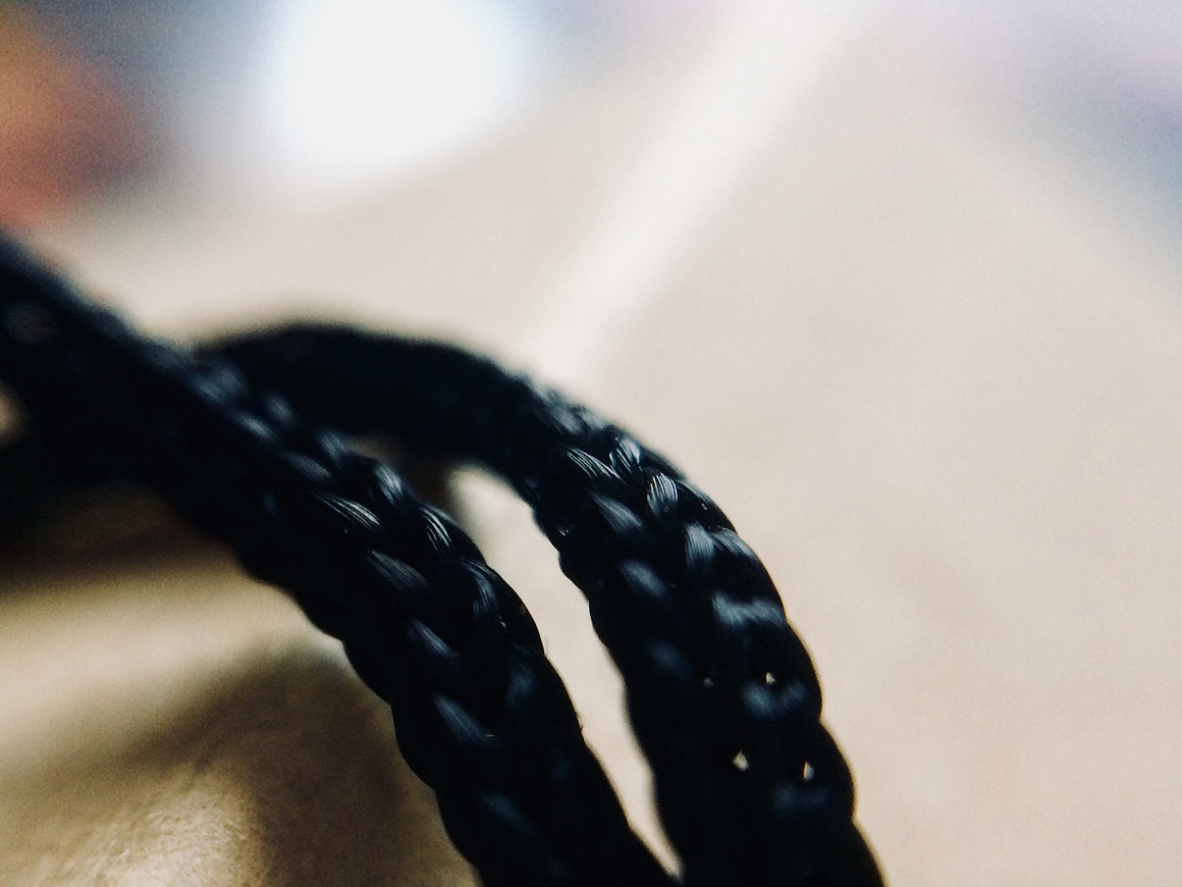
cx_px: 465
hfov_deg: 46.5
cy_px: 544
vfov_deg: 35.8
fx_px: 1366
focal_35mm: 40
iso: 160
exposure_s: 1/30
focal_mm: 4.15
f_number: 2.2
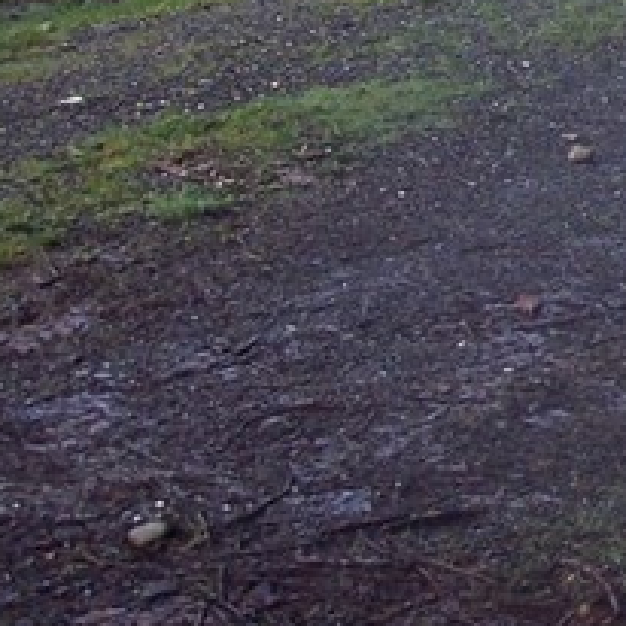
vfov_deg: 9.8
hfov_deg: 9.2
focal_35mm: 171
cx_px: 1498
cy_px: -435
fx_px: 3499
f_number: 3.4
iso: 100
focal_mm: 8
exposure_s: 1/350
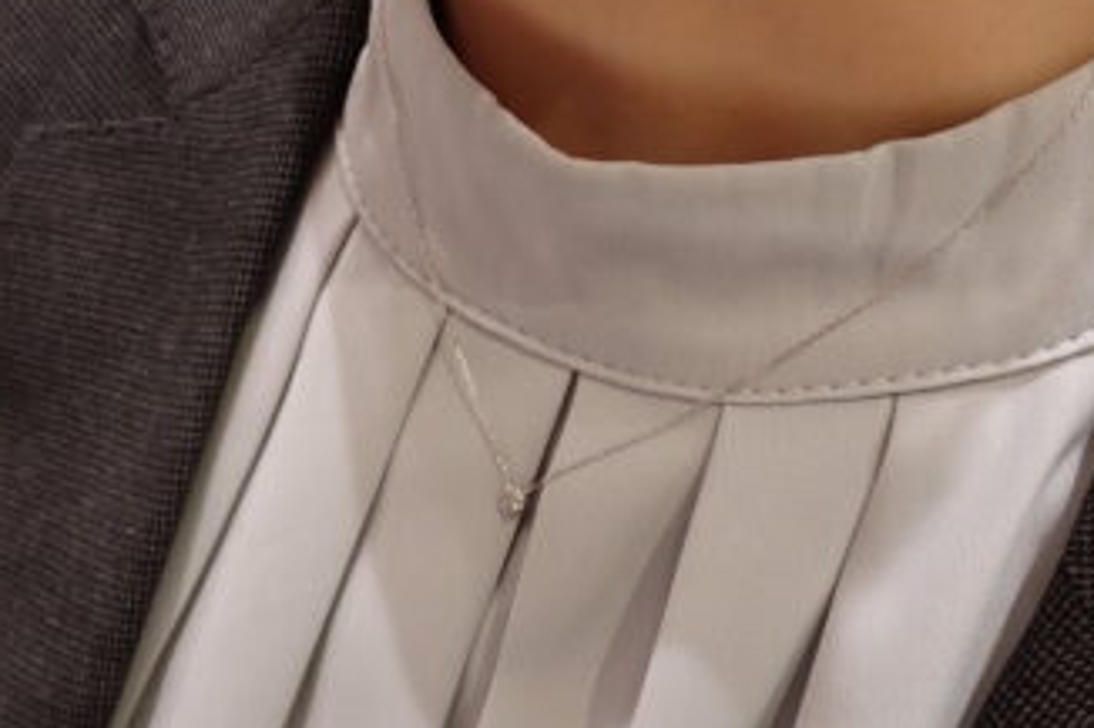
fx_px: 1488
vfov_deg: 27.5
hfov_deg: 40.4
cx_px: 569
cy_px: 413
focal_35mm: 49
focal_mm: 6.37
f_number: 2.5
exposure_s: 1/50
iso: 200
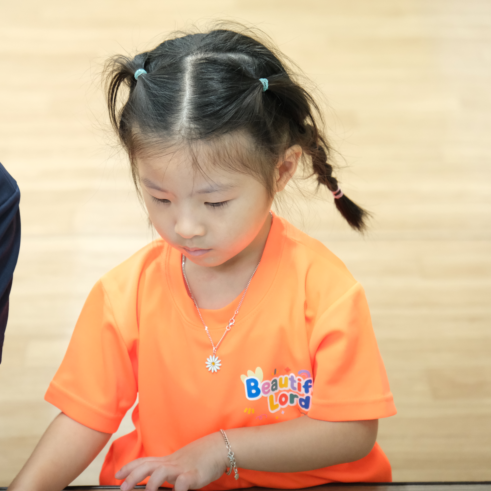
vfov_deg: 13.0
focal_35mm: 134
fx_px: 2150
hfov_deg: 13.0
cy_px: 246
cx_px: 136
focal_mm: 70
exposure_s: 1/250
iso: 4000
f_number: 3.5
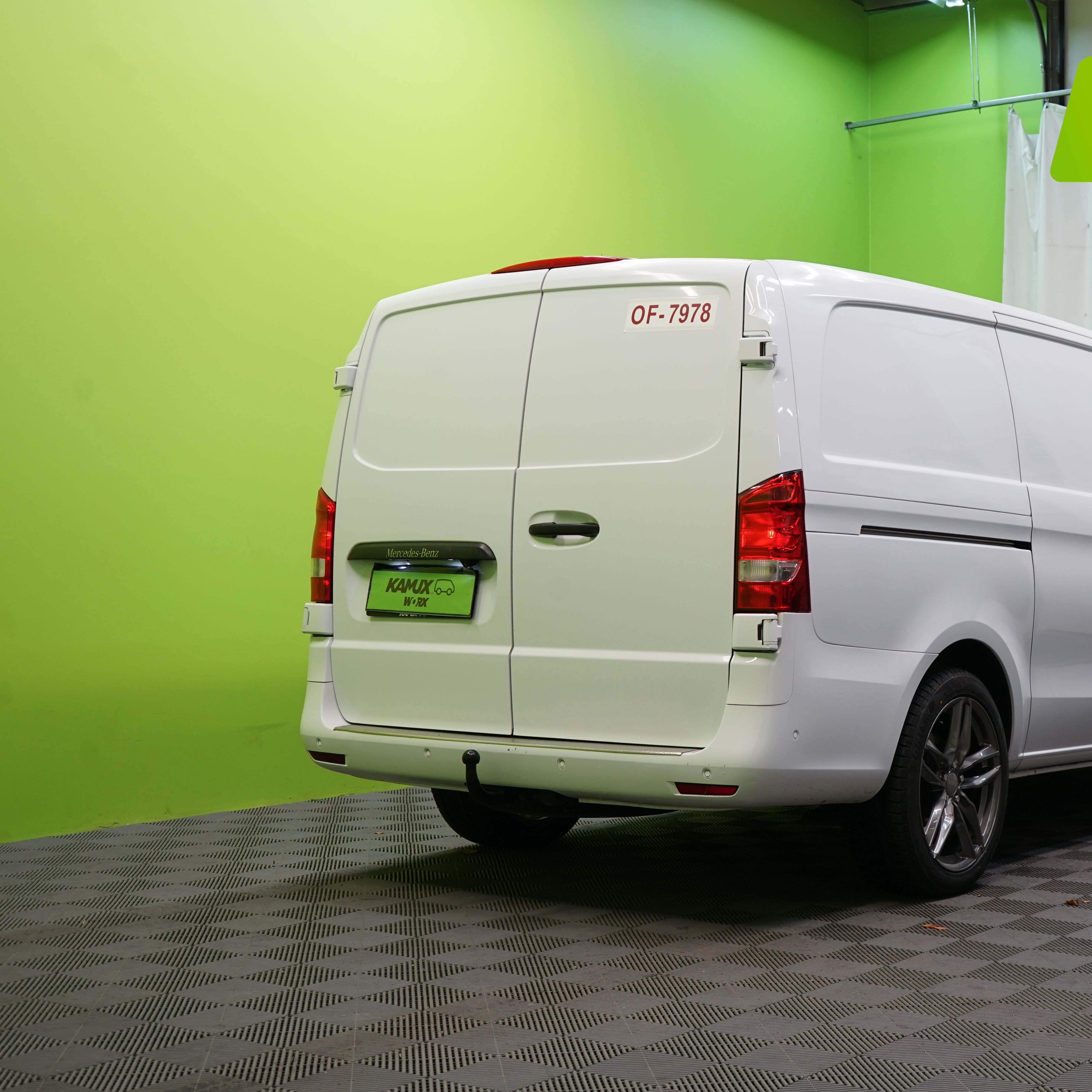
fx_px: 1785
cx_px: 811
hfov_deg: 33.4
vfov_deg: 34.0
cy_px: 546
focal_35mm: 50
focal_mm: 39
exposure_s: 1/50
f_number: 5.6
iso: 400
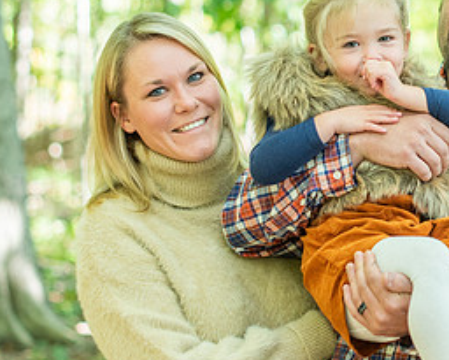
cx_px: 432
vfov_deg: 12.3
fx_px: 1675
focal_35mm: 126
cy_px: 165
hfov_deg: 15.0
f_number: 2.2
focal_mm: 50
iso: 500
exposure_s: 1/400
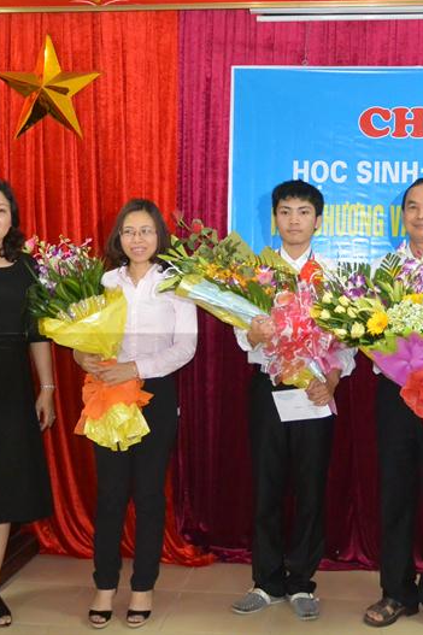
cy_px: 316
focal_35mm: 44
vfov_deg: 44.5
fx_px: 776
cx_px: 271
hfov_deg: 30.3
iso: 1250
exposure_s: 1/60
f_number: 3.5
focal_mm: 11
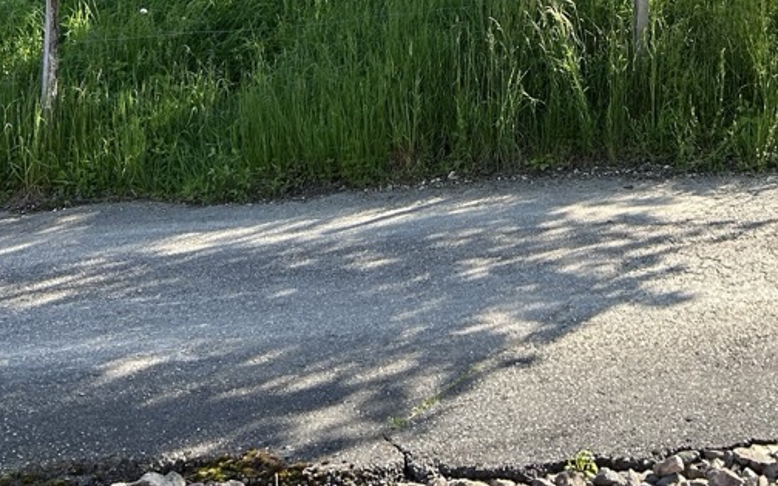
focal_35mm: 70
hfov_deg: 28.4
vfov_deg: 16.8
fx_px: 1484
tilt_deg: +2.7
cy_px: -248
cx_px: 671
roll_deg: -2.3
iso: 50
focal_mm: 5.7
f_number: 1.5
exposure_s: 1/743
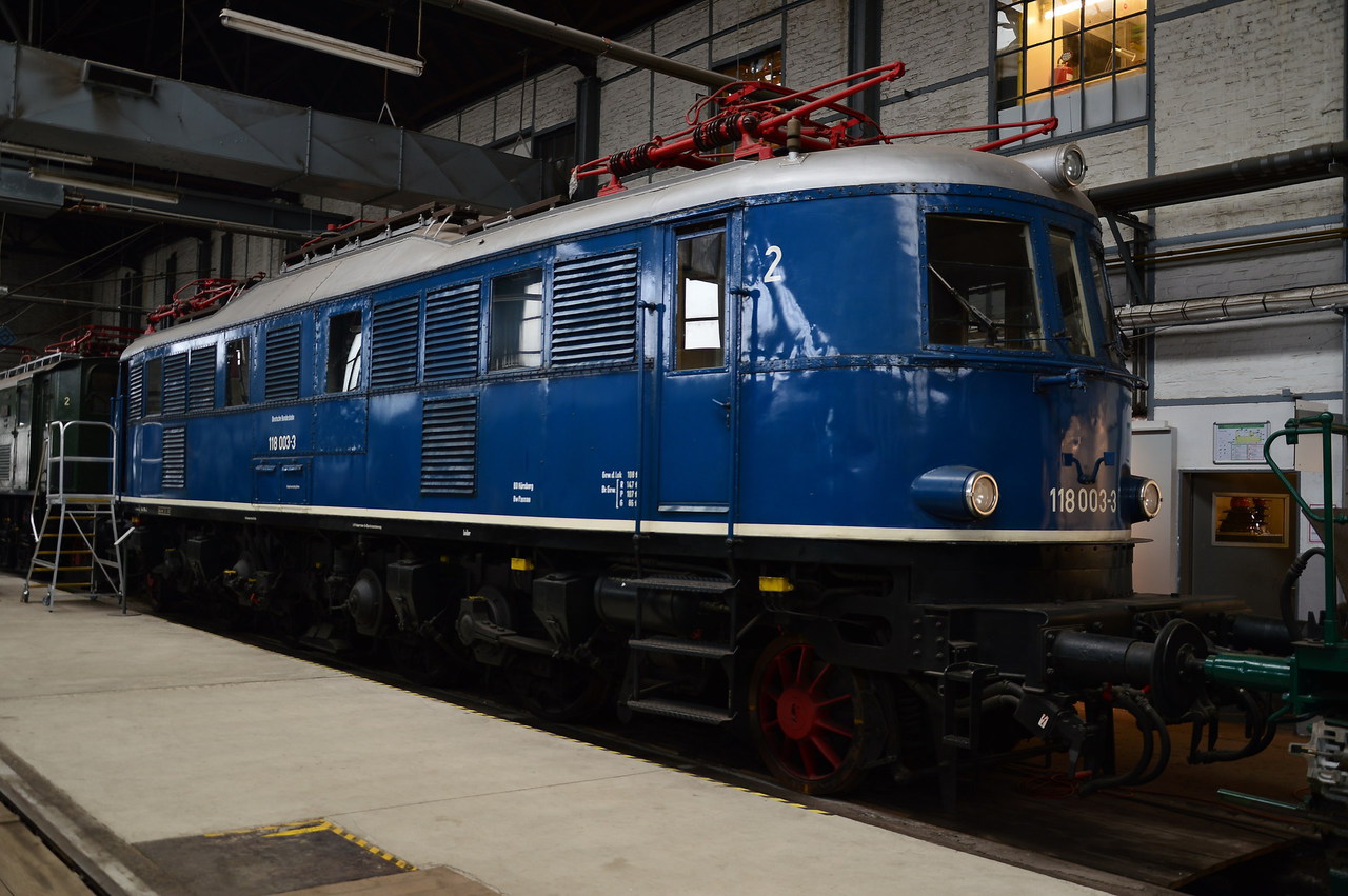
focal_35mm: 33
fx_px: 1235
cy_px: 448
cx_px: 674
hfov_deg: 57.3
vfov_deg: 39.9
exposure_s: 1/10
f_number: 3.8
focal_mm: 22
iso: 100
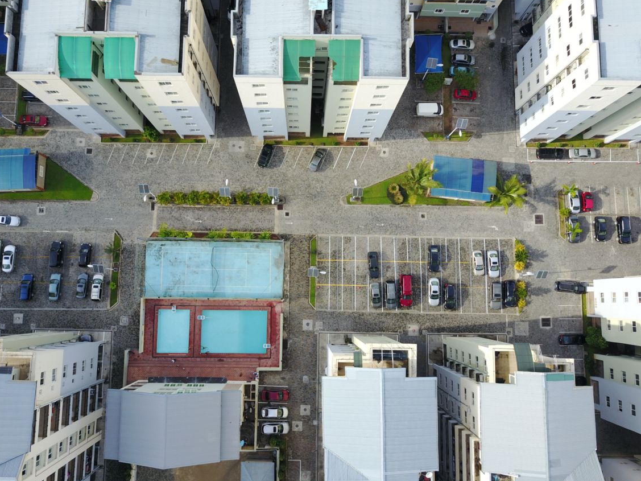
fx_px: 500
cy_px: 237
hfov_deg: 65.3
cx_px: 309
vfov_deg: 51.3
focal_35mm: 27
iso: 100
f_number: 2.2
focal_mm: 4.73
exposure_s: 1/500
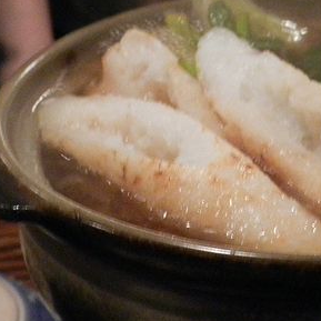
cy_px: 131
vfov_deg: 12.1
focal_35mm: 144
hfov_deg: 12.0
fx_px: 1511
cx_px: 303
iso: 1600
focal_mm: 13.5
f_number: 4.8
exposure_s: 1/13
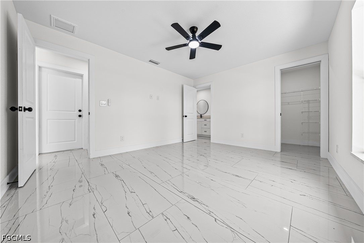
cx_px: 182
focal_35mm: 12
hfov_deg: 112.6
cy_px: 122
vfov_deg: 90.0
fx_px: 121
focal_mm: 12
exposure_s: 1/5
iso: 200
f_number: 9
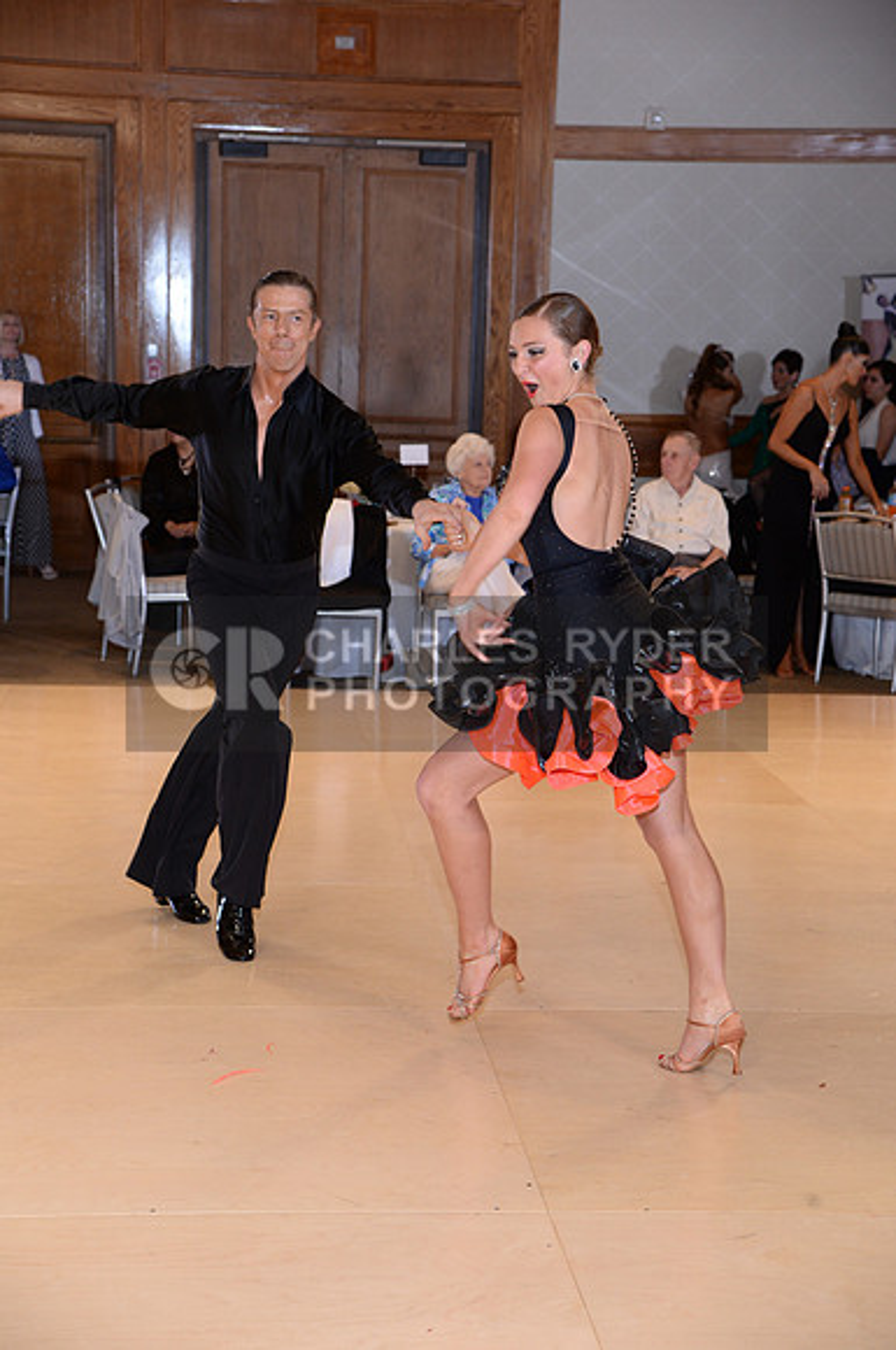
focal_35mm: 75
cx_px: 448
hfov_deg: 18.1
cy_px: 675
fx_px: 2808
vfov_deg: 27.0
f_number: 5.6
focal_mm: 75
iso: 1250
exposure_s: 1/250
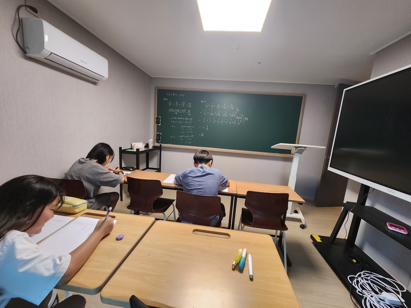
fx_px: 154
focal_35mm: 13
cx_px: 206
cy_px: 154
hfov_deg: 106.2
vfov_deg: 89.9
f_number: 2.2
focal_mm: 1.74
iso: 250
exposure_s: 1/60
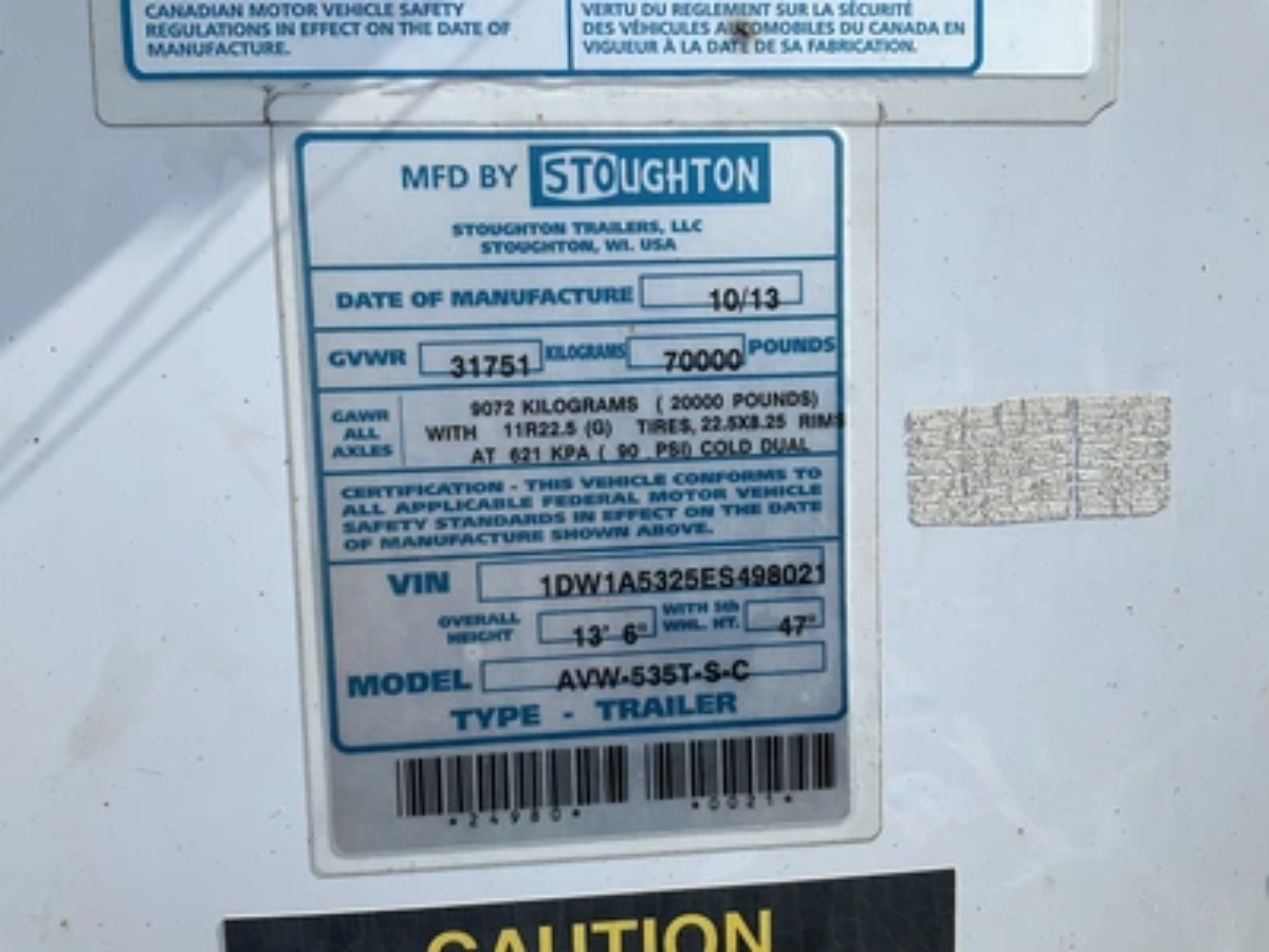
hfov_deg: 61.7
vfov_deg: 48.2
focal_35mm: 29
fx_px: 1063
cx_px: 634
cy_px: 476
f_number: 1.8
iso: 25
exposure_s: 1/1534
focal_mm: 3
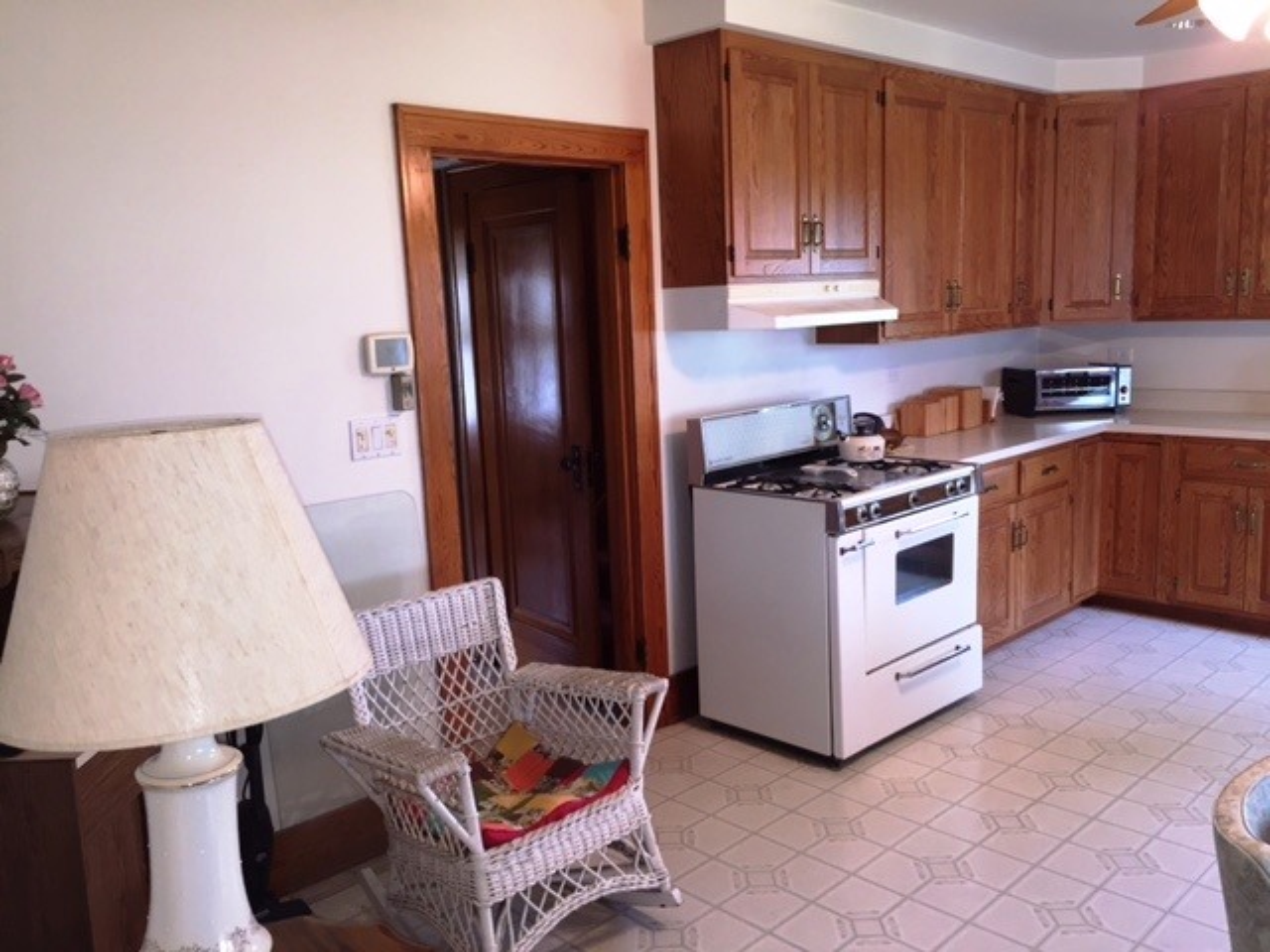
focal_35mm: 29
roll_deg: +1.3
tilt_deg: -9.1
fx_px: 1064
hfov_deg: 61.7
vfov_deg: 48.2
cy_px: 476
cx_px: 635
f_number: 2.2
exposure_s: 1/30
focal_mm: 4.15
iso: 100
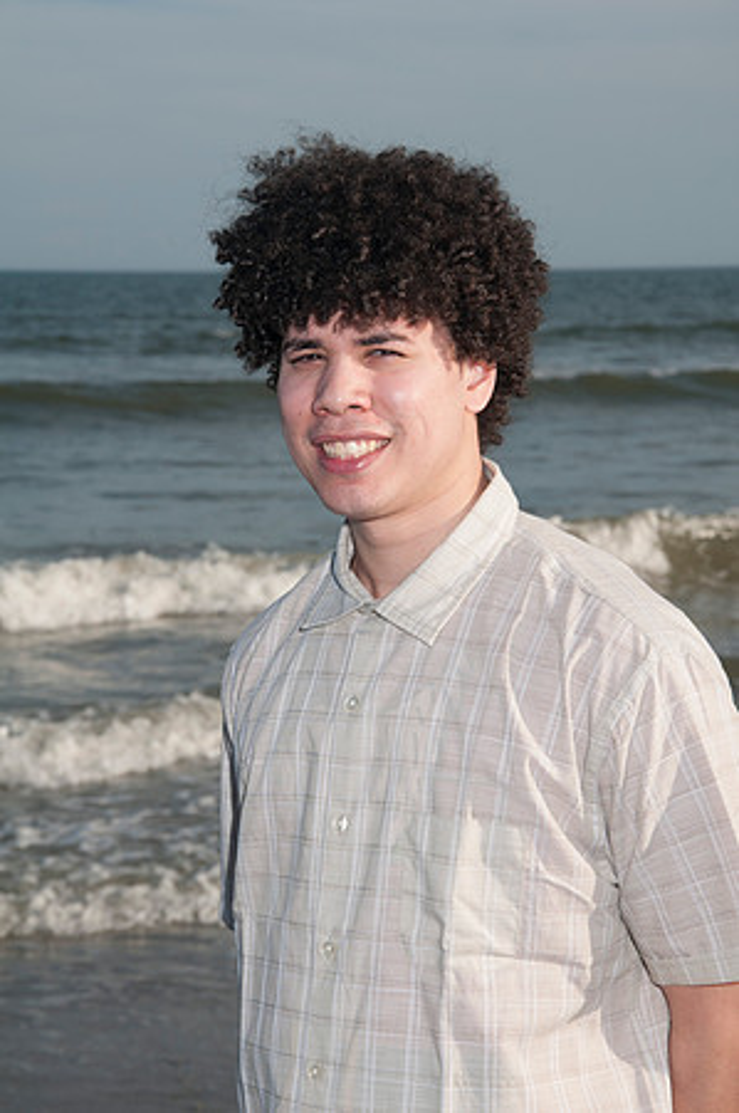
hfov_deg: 12.2
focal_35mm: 112
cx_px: 370
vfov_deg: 18.2
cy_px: 556
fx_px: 3472
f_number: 11
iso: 100
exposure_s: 1/250
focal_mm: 75
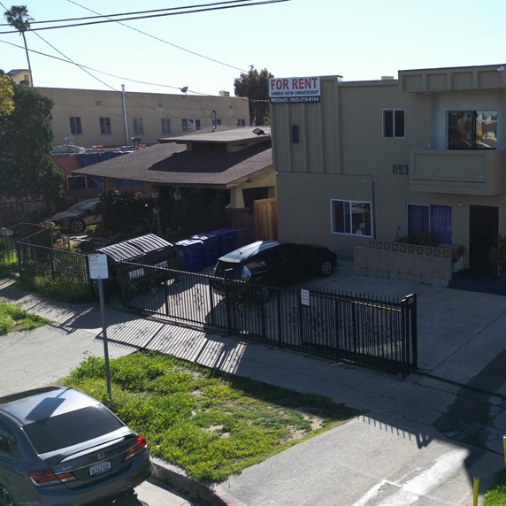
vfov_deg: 43.8
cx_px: 441
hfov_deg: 41.0
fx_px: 628
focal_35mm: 38
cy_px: 233
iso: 110
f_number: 1.7
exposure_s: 1/2000
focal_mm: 6.72
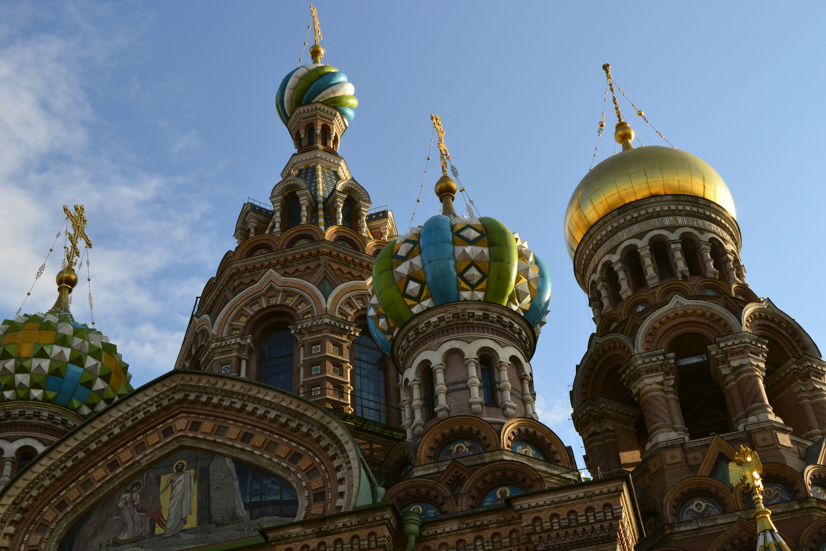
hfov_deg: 38.9
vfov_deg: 26.5
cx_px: 413
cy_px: 276
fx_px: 1170
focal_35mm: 51
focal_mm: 34
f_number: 11
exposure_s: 1/320
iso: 400
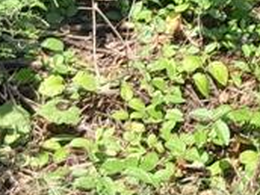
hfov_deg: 10.8
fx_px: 1209
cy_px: -283
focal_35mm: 161
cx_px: 580
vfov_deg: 8.4
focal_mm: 4
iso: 40
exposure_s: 1/229
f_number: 1.8
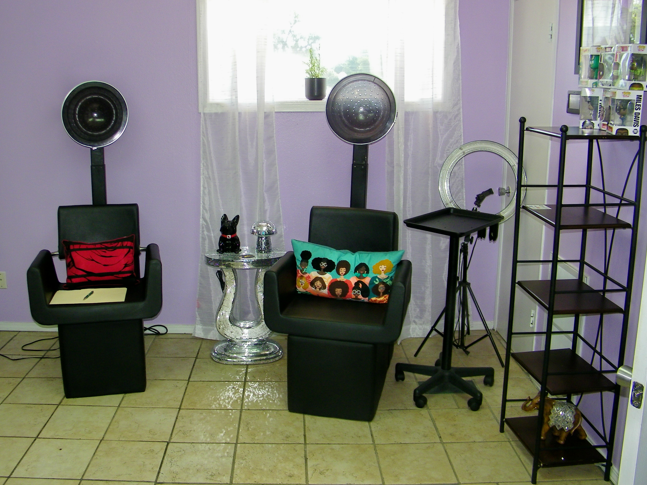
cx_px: 279
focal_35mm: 33
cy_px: 214
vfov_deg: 42.9
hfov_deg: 55.2
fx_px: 617
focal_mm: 5
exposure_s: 1/60
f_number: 3.5
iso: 80
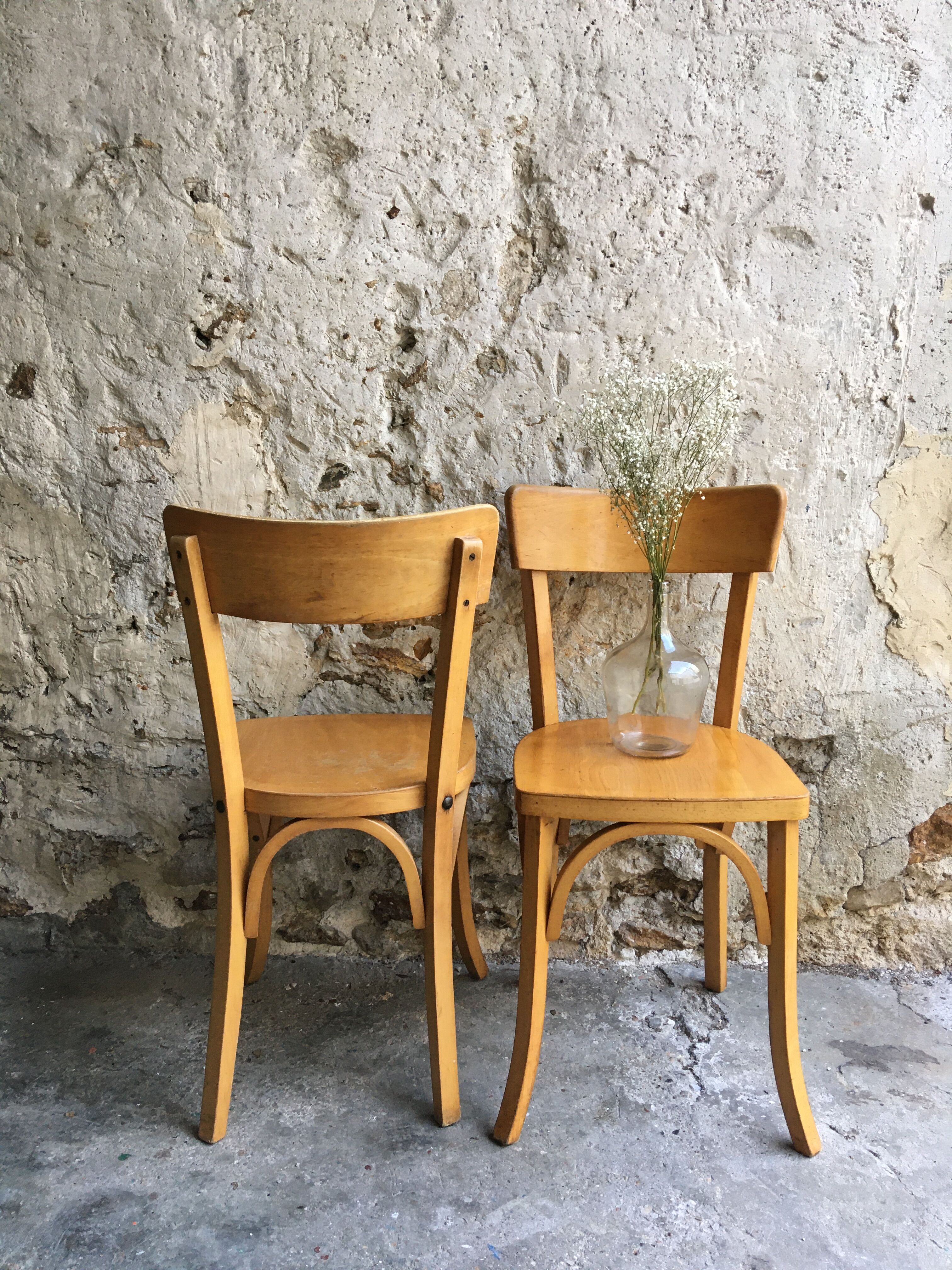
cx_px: 476
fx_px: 1063
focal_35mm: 29
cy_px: 635
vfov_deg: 61.7
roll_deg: +0.7
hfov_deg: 48.2
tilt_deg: -11.8
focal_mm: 4.15
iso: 50
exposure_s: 1/33
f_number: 2.2
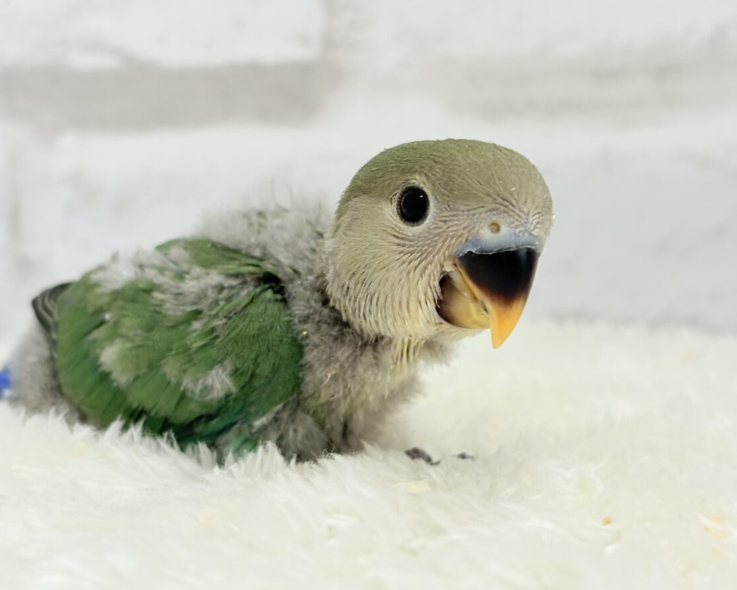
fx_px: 1200
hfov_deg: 34.1
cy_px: 297
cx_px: 360
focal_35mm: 55
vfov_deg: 27.6
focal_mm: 5.96
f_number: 1.6
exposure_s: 1/100
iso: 80
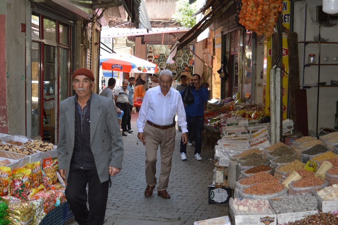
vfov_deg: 25.5
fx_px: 497
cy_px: 119
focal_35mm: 53
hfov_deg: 37.3
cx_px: 130
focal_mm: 24
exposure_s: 1/125
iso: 200
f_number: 4
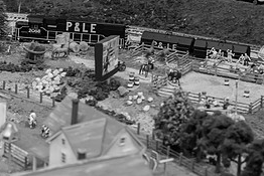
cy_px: 29
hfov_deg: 12.9
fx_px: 1152
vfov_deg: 8.7
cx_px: 6
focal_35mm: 157
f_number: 7.1
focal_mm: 71
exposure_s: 1/80
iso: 4000
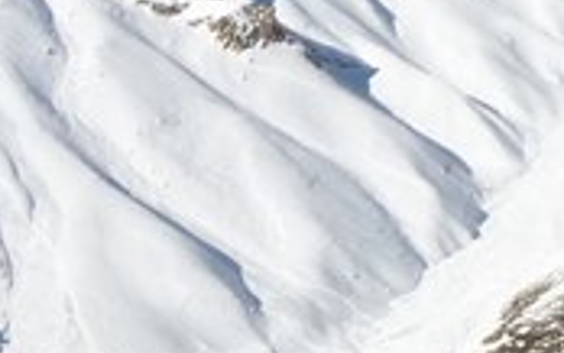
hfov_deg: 11.4
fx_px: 2784
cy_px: 669
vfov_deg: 7.0
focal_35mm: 181
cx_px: -58
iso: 80
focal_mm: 4.8
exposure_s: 1/500
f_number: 5.6
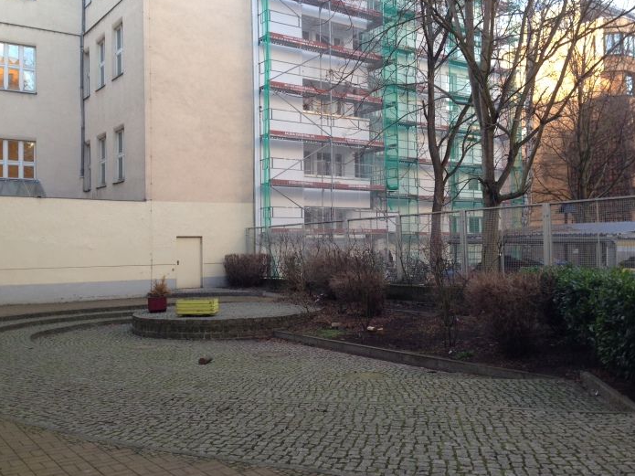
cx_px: 346
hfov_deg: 48.9
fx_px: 697
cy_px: 232
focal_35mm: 38
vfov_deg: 37.7
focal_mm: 4.12
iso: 64
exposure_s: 1/60
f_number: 2.4
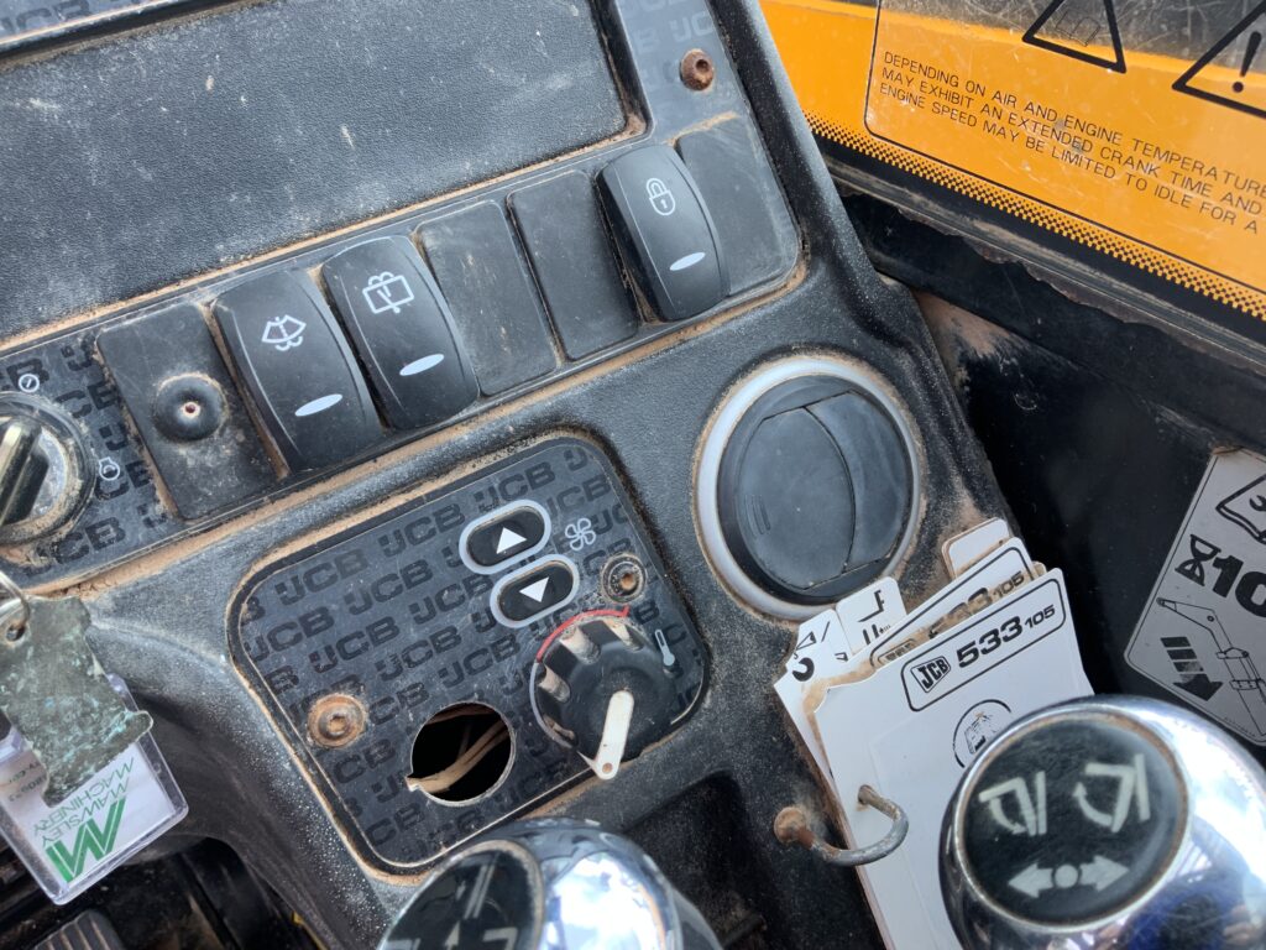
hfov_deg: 61.7
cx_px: 633
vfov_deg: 48.2
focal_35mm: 29
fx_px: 1061
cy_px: 475
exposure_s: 1/122
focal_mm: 3
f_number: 1.8
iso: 32
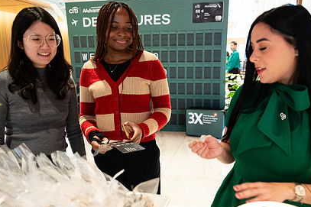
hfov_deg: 54.4
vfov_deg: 37.6
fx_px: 302
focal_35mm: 35
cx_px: 160
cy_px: 128
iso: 2500
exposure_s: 1/160
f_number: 3.2
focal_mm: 24
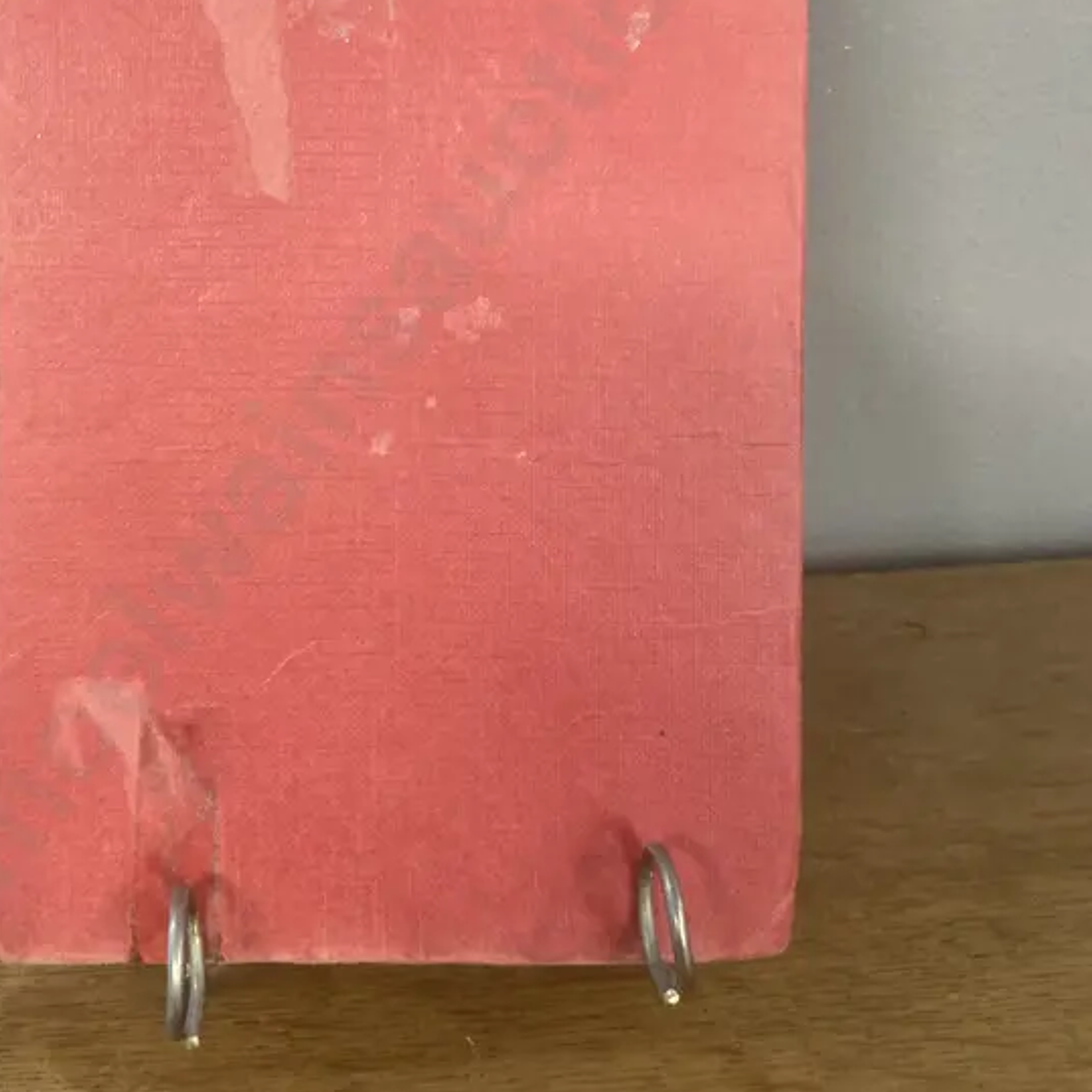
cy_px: 353
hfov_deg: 35.7
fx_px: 1677
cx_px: 367
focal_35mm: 47
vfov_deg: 35.7
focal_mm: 3.99
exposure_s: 1/50
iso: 320
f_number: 1.8
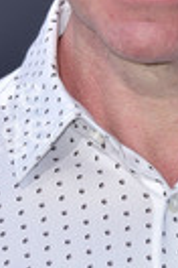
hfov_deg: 2.3
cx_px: 167
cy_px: 30
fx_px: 4502
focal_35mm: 607
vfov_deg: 3.4
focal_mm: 200
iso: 320
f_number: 6.3
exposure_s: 1/250
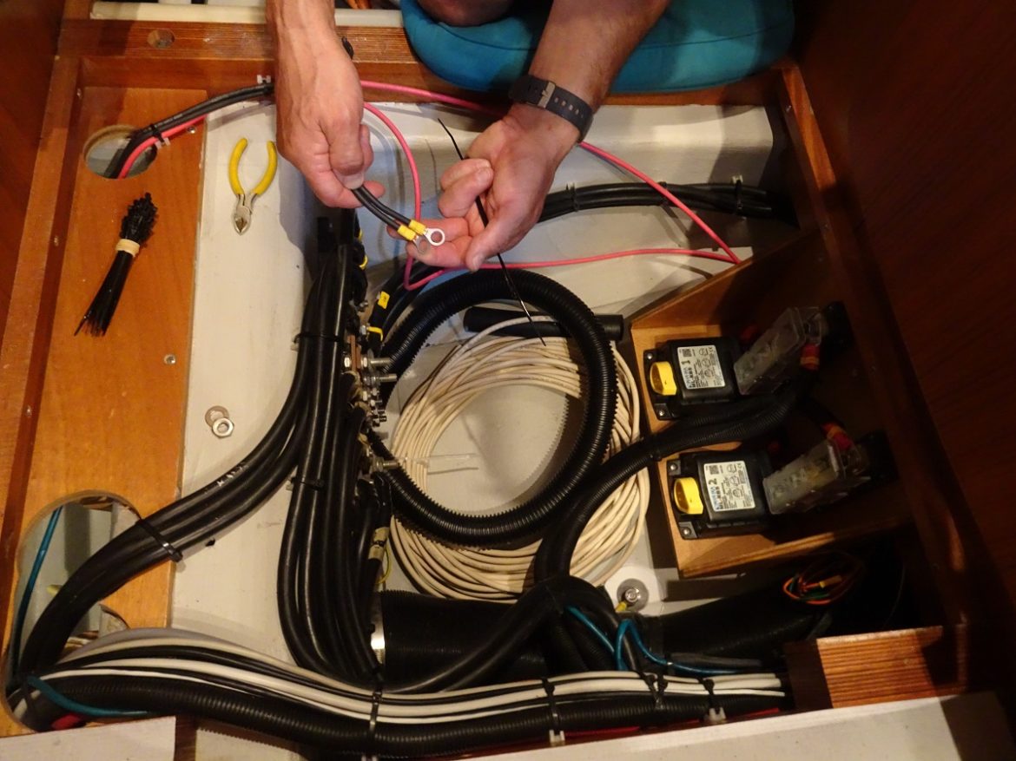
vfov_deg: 56.8
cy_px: 380
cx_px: 508
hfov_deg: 71.6
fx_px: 704
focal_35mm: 24
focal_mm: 4.1
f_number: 3.5
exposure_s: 1/5
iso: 800
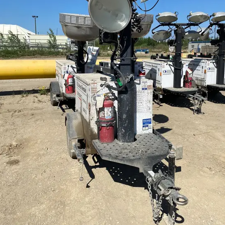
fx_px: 228
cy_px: 79
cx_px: 113
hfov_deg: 52.5
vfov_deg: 51.7
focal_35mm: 31
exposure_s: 1/4115
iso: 32
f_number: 1.8
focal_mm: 4.25
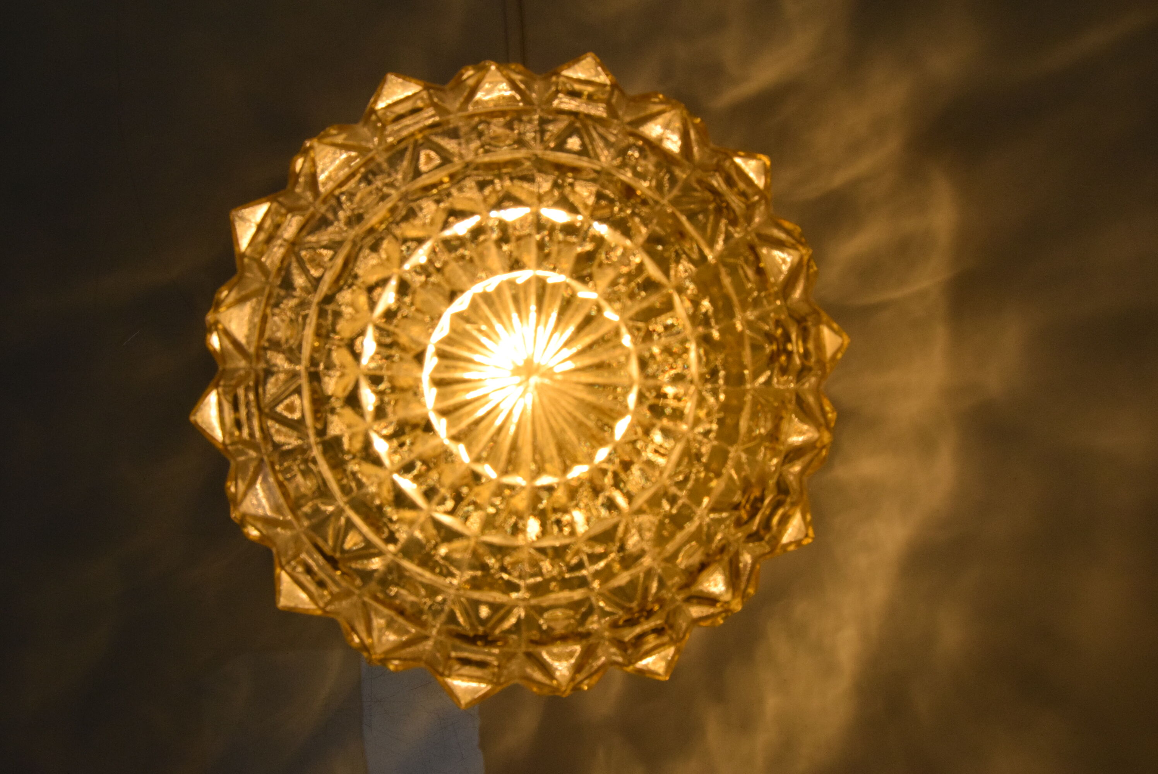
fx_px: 966
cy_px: 387
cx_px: 579
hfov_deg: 61.9
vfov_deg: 43.7
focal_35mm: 30
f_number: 11
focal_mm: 20
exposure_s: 1/500
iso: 1600
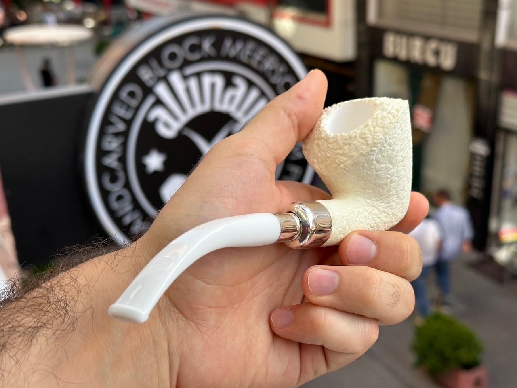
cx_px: 258
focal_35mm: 48
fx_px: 717
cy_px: 194
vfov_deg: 30.3
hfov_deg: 39.7
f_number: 1.78
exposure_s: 1/850
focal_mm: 6.86
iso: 64
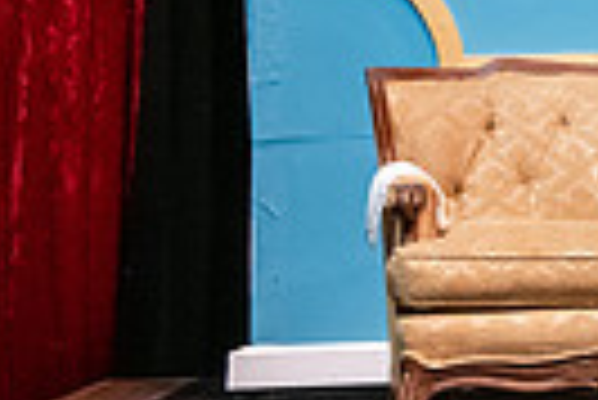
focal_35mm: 209
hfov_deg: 9.2
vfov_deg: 6.5
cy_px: -88
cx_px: 1245
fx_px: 3475
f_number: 3.2
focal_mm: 48
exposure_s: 1/200
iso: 3200
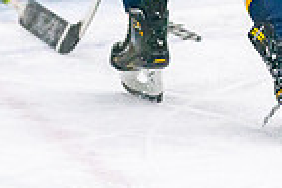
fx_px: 3544
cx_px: 260
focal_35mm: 453
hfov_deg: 4.6
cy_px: -183
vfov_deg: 3.0
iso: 4000
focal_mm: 101
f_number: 2.8
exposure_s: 1/1600
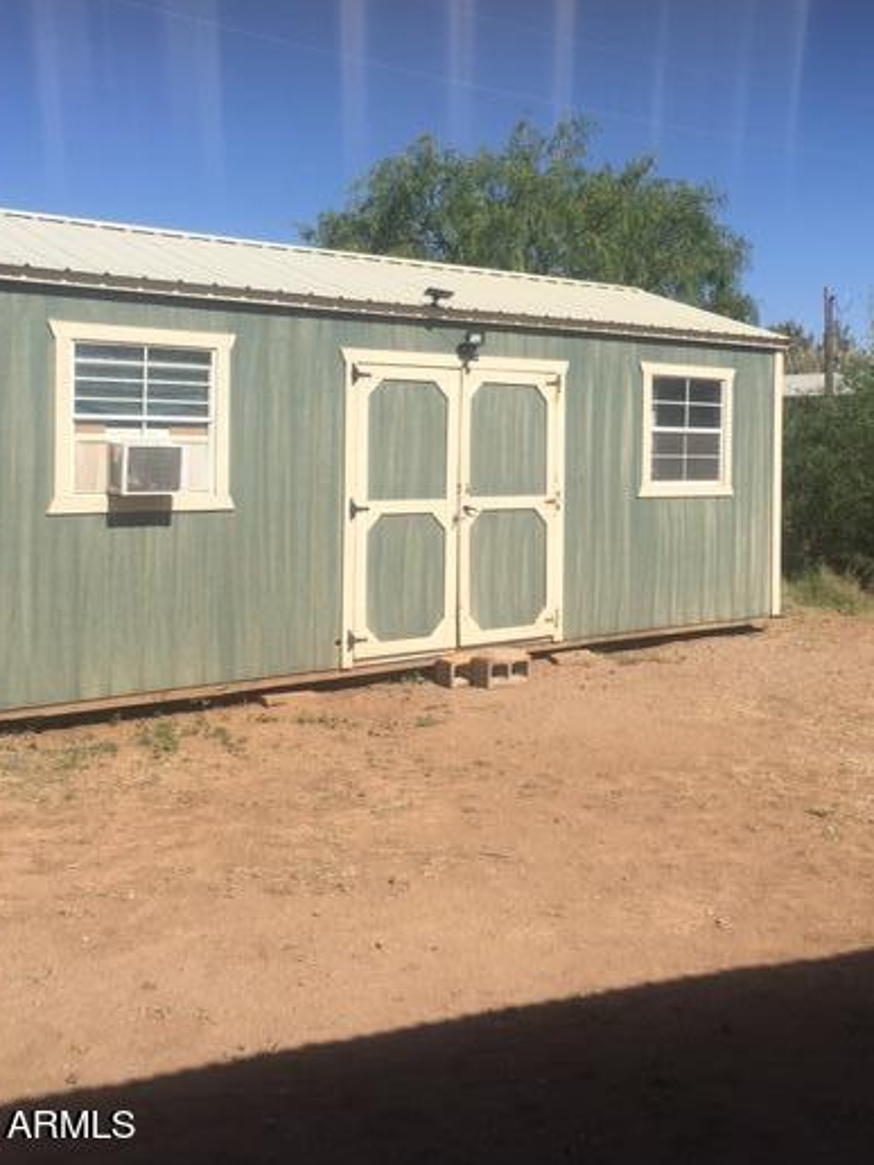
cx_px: 443
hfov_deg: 39.7
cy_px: 465
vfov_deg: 51.0
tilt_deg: -1.0
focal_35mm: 36
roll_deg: -0.2
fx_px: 1212
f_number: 2.2
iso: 25
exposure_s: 1/2564
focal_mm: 4.15
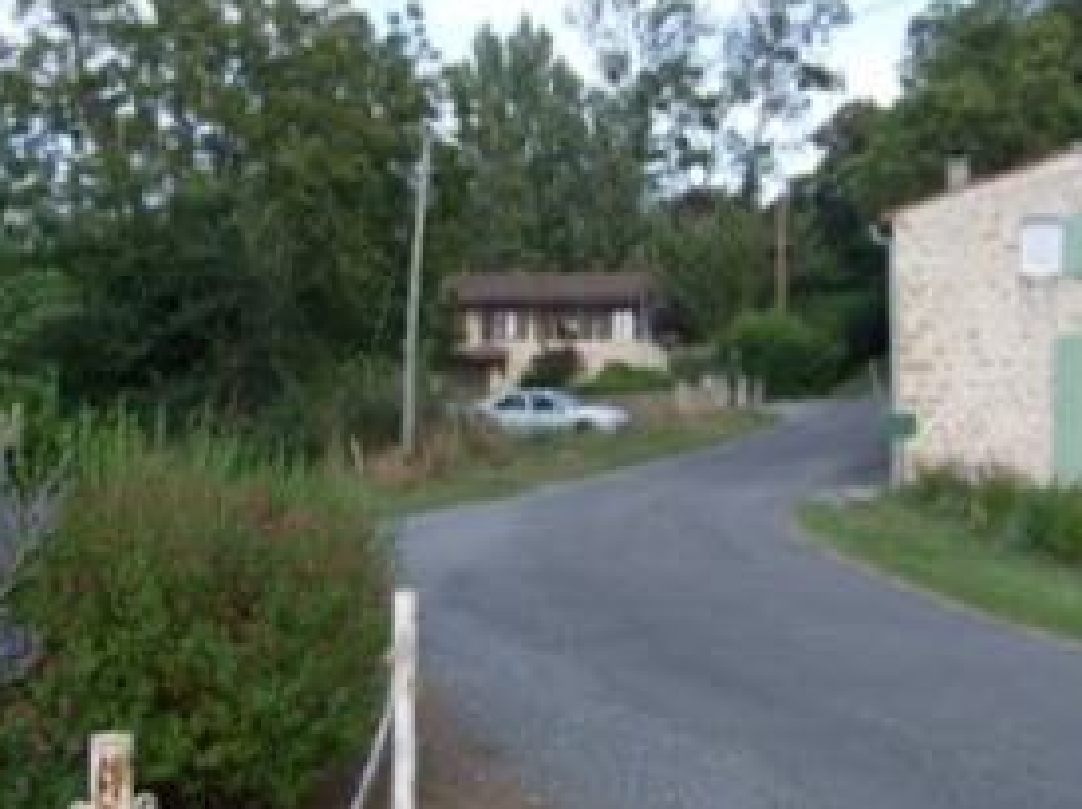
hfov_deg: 35.0
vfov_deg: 26.5
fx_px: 1718
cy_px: 343
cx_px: 549
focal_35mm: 55
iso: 80
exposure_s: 1/125
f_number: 7.1
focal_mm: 5.8
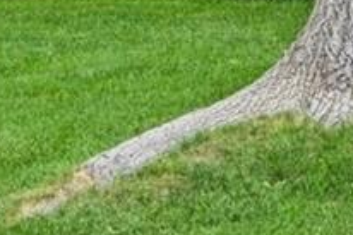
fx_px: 2283
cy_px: -415
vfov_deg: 5.6
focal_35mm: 233
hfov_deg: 7.0
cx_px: 1349
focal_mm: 30
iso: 400
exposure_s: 1/320
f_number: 5
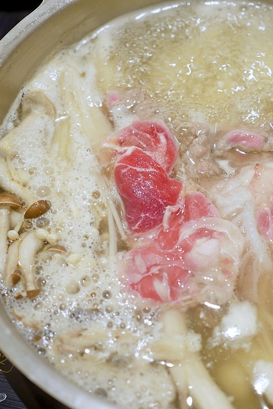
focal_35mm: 70
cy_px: 205
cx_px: 215
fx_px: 795
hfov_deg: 19.3
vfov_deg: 28.8
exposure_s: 1/125
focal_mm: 25
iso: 200
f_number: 1.8
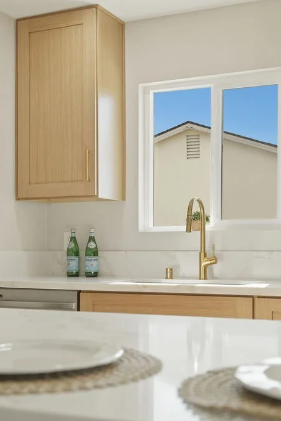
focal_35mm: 53
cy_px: 212
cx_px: 189
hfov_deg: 25.4
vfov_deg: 37.5
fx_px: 620
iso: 800
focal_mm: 35
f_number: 4.5
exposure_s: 1/200
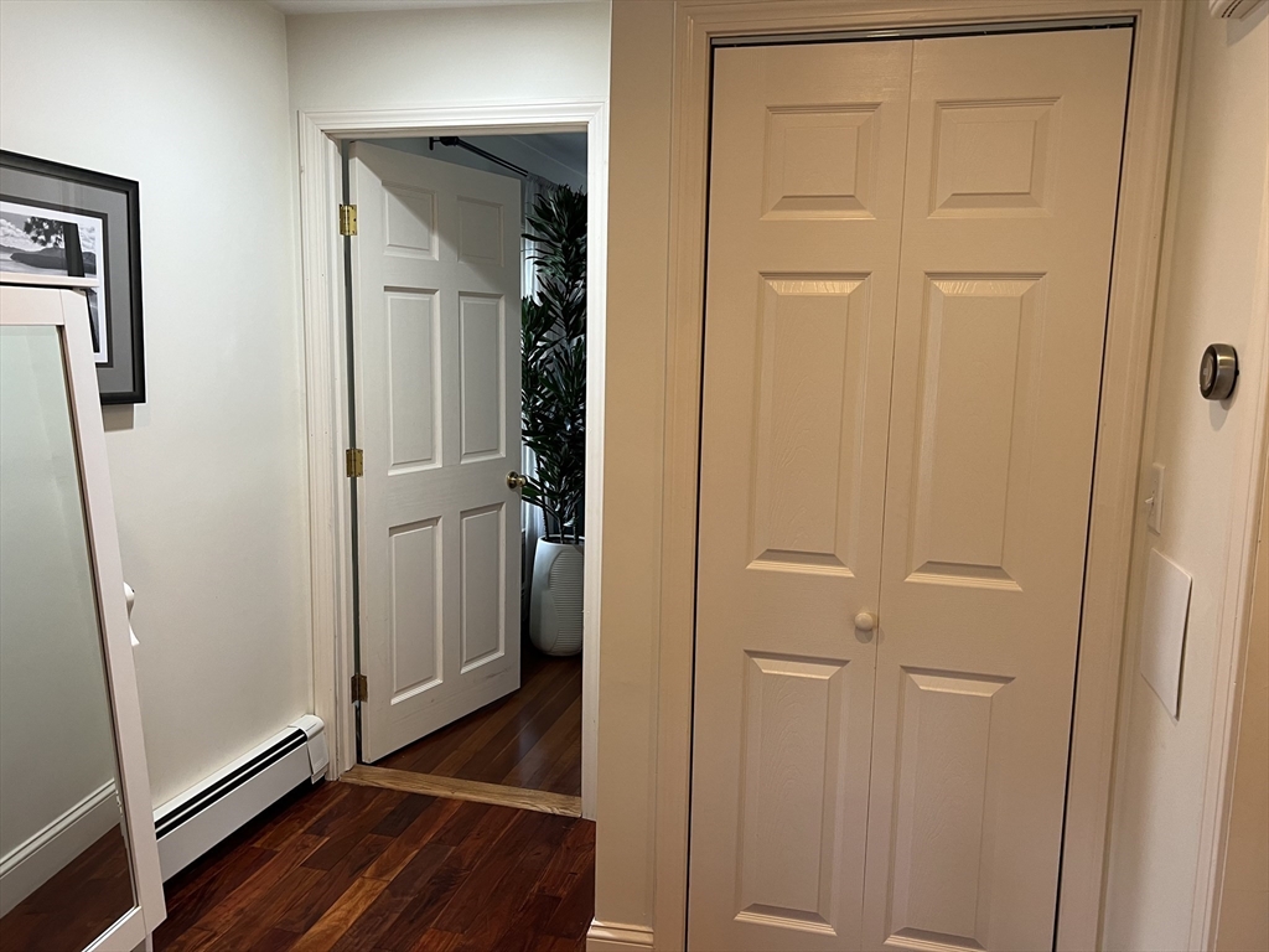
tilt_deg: -9.0
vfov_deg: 53.1
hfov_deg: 67.3
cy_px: 476
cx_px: 634
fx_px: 953
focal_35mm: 26
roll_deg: -1.9
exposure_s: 1/60
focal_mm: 5.7
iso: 100
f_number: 1.5
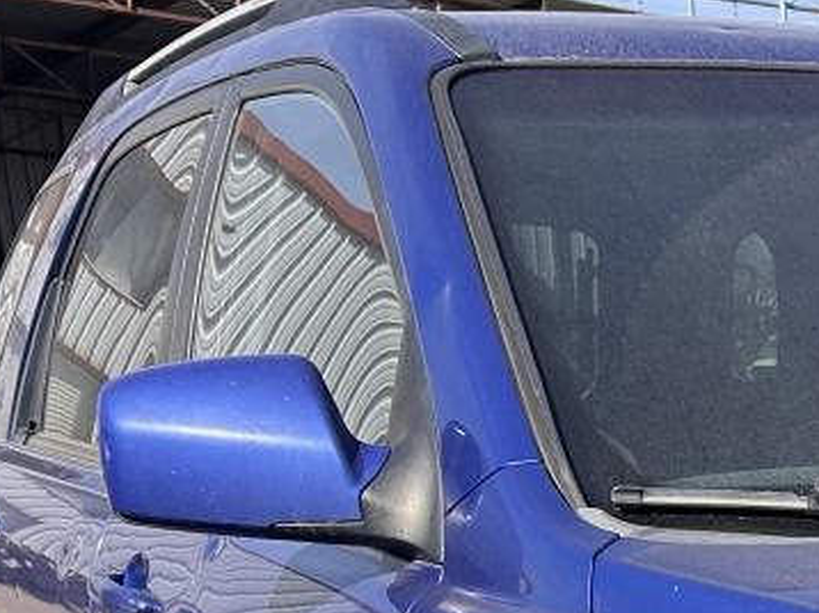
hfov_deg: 18.7
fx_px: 2199
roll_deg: +1.2
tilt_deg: -17.1
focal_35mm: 93
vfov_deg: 14.3
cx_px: 1215
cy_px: 1041
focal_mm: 5.7
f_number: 1.5
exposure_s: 1/2695
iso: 50
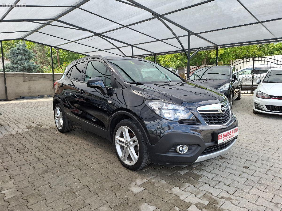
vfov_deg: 58.9
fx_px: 187
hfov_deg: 73.9
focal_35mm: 23
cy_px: 106
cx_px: 141
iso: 50
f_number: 1.8
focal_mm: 5.54
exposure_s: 1/380
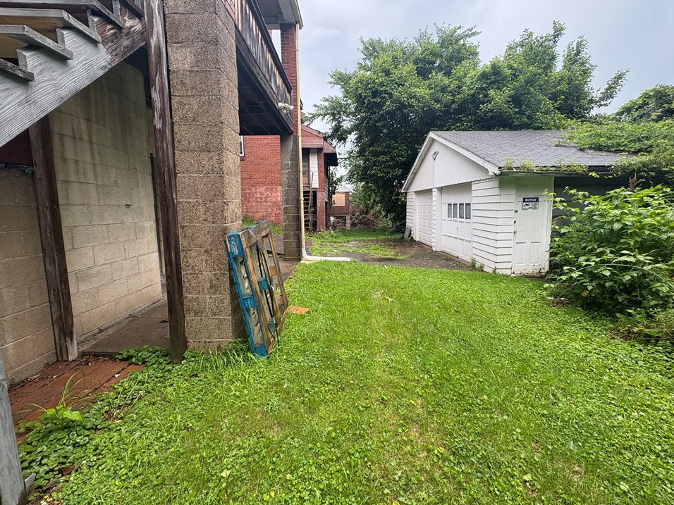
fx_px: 292
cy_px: 237
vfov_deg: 81.7
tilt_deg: -6.0
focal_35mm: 15
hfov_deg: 98.1
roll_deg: +1.0
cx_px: 347
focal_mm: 2.22
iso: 40
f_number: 2.2
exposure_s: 1/259
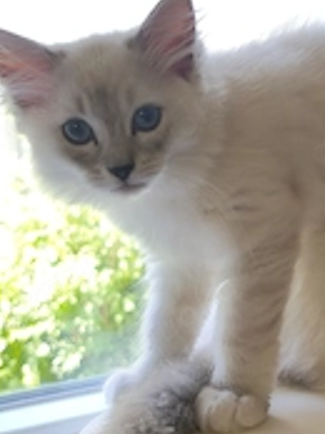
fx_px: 665
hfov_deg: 26.4
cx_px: 300
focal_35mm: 53
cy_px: 147
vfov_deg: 35.9
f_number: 1.6
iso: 50
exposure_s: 1/100
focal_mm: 6.57
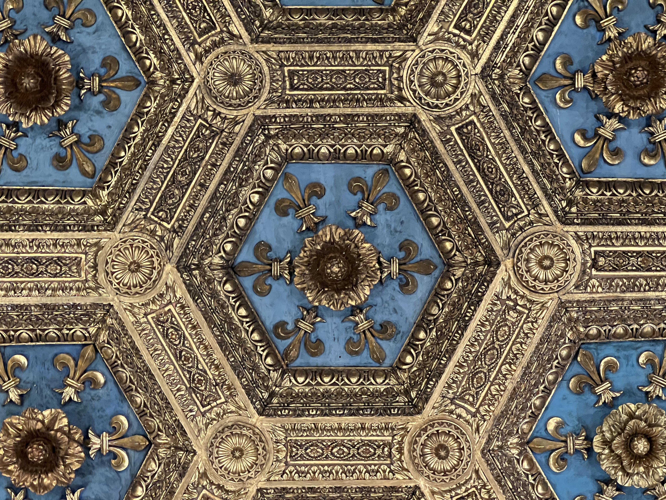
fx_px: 1481
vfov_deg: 19.1
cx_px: 333
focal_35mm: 77
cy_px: 250
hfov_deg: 25.3
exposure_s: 1/45
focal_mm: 9
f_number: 2.8
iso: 800
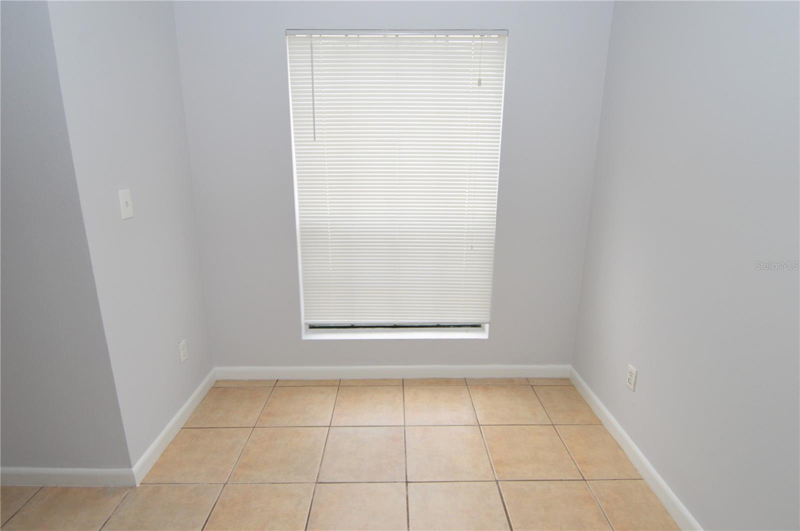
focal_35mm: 18
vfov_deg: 67.3
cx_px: 400
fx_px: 400
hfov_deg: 90.1
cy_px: 266
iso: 400
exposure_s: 1/125
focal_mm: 12
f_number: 5.6
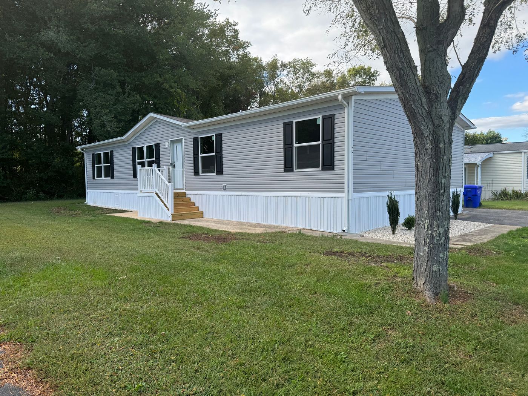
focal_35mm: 24
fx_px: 366
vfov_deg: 56.8
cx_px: 264
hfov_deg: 71.6
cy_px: 198
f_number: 1.78
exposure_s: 1/1112
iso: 80
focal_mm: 6.76
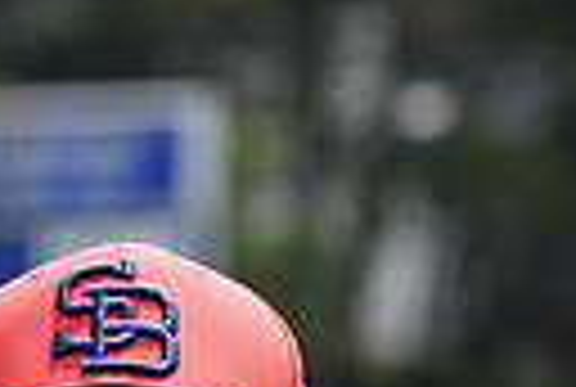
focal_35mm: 724
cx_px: 117
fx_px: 11611
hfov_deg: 2.8
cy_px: 817
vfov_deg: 1.9
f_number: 6.3
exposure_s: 1/250
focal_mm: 160
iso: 100
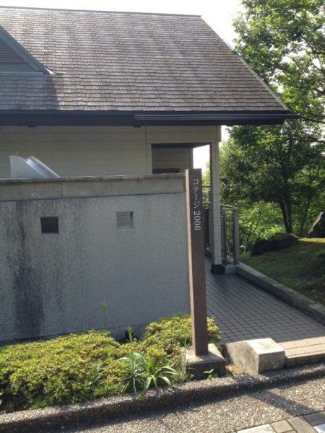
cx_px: 162
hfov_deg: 40.7
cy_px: 216
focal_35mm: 35
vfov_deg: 52.6
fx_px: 438
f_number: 2.4
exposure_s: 1/339
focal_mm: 4.28
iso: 50
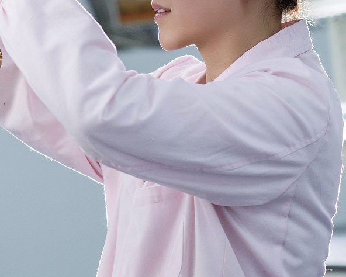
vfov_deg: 6.2
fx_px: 2540
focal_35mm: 248
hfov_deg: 7.7
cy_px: 151
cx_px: -42
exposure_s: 1/125
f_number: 4
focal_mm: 85
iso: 640
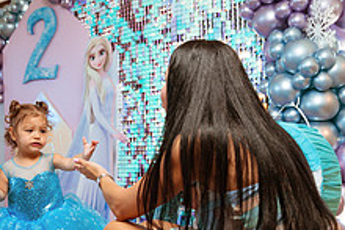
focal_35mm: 49
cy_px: 161
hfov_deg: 39.8
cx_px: 114
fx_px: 470
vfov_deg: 27.3
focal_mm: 24
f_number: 3.2
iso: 400
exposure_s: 1/200
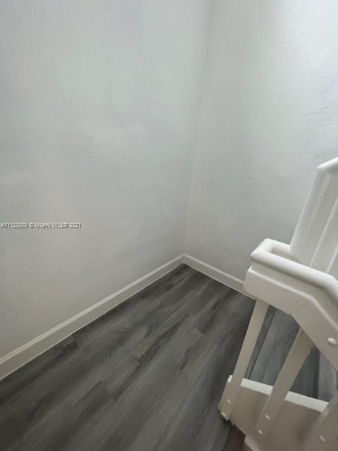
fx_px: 169
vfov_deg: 106.2
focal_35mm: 13
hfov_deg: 89.9
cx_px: 169
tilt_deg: -19.9
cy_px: 226
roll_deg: -6.9
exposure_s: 1/120
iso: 160
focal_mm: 1.57
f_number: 1.8
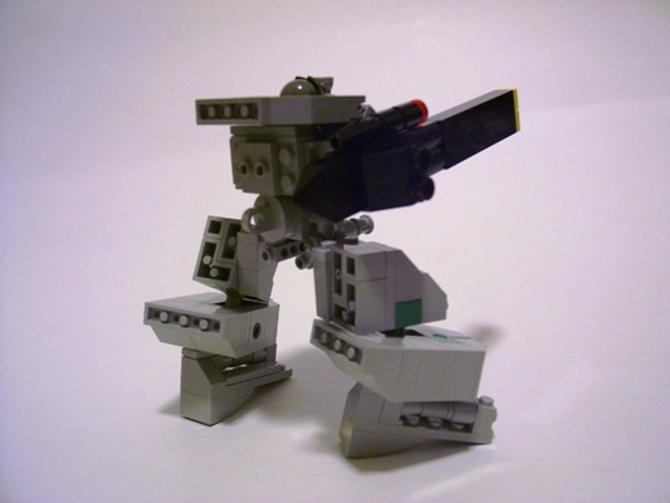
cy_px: 252
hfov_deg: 53.9
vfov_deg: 41.8
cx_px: 335
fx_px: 658
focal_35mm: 34
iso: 160
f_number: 2.7
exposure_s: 1/8
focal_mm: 5.6
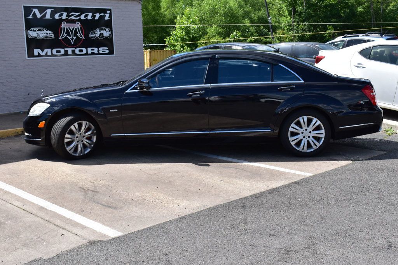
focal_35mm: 46
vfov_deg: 28.9
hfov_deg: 42.3
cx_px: 199
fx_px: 514
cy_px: 132
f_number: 11
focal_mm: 31
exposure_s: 1/500
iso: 400
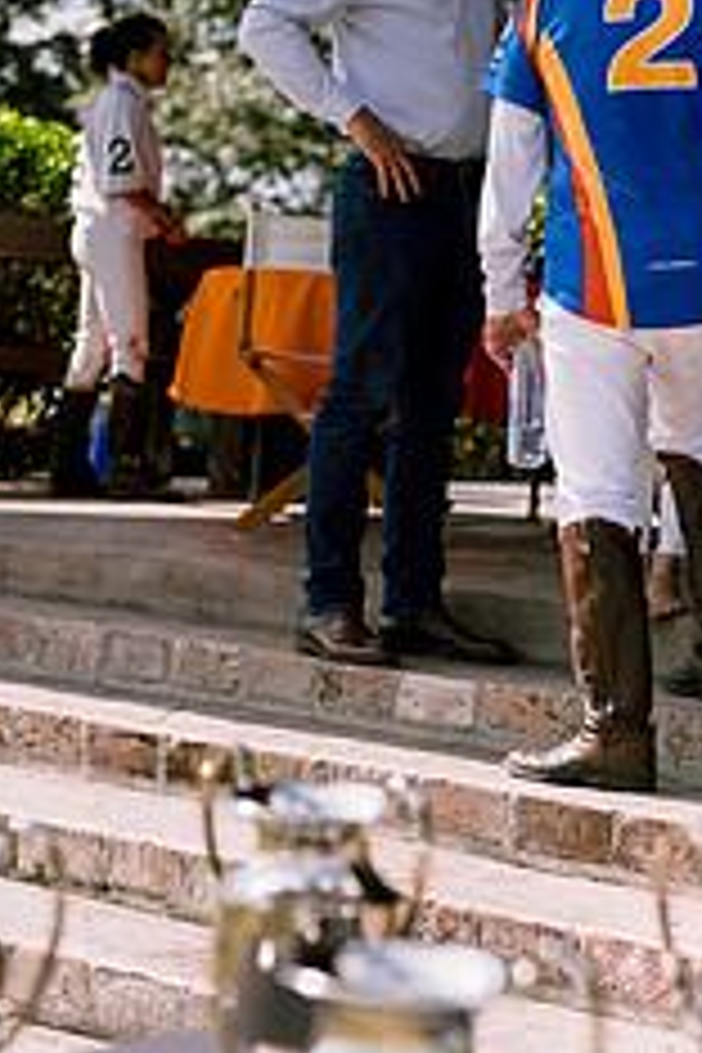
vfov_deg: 21.2
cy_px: 603
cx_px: 410
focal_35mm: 96
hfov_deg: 14.2
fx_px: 2808
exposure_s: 1/8000
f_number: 2.8
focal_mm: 50
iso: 200
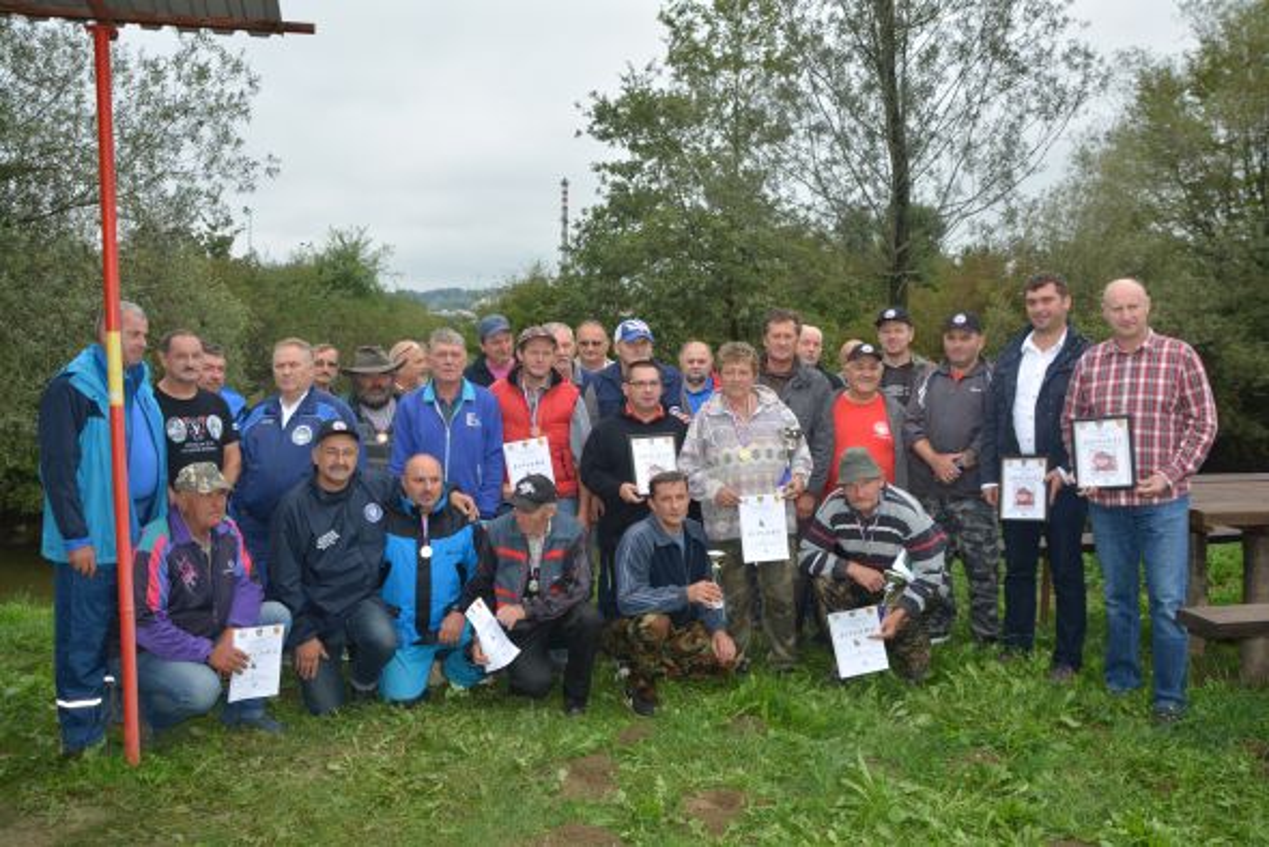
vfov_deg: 41.8
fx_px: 1111
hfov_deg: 59.5
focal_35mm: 32
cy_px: 424
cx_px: 634
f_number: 6.3
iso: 320
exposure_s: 1/200
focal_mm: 21
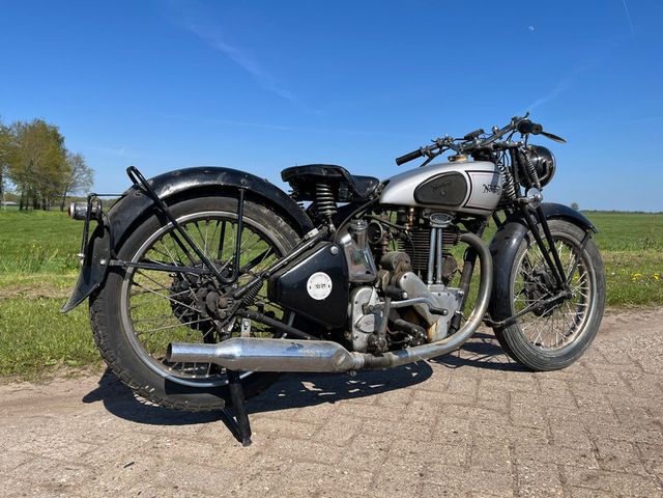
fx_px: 498
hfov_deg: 67.3
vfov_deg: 53.1
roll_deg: +0.1
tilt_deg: -3.3
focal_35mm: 26
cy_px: 249
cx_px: 332
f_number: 1.6
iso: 50
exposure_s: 1/3311
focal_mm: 5.1
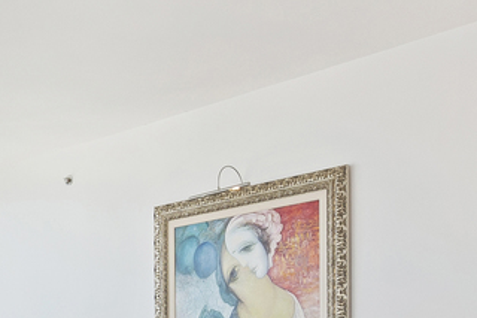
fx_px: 940
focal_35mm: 71
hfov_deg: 24.3
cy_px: 406
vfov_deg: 18.0
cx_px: -171
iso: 200
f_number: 9.5
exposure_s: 1/20
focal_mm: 14
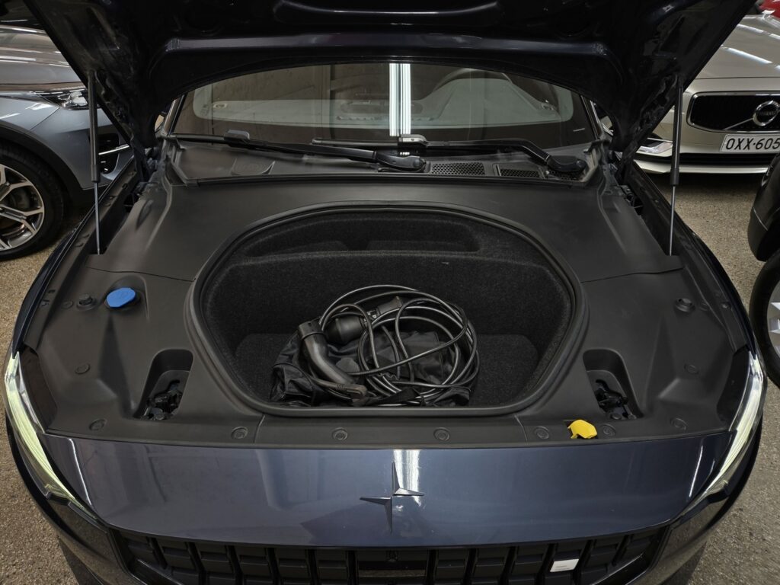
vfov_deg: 58.9
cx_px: 390
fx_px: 518
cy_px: 292
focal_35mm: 23
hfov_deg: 73.9
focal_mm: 5.4
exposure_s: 1/51
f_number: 1.8
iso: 64
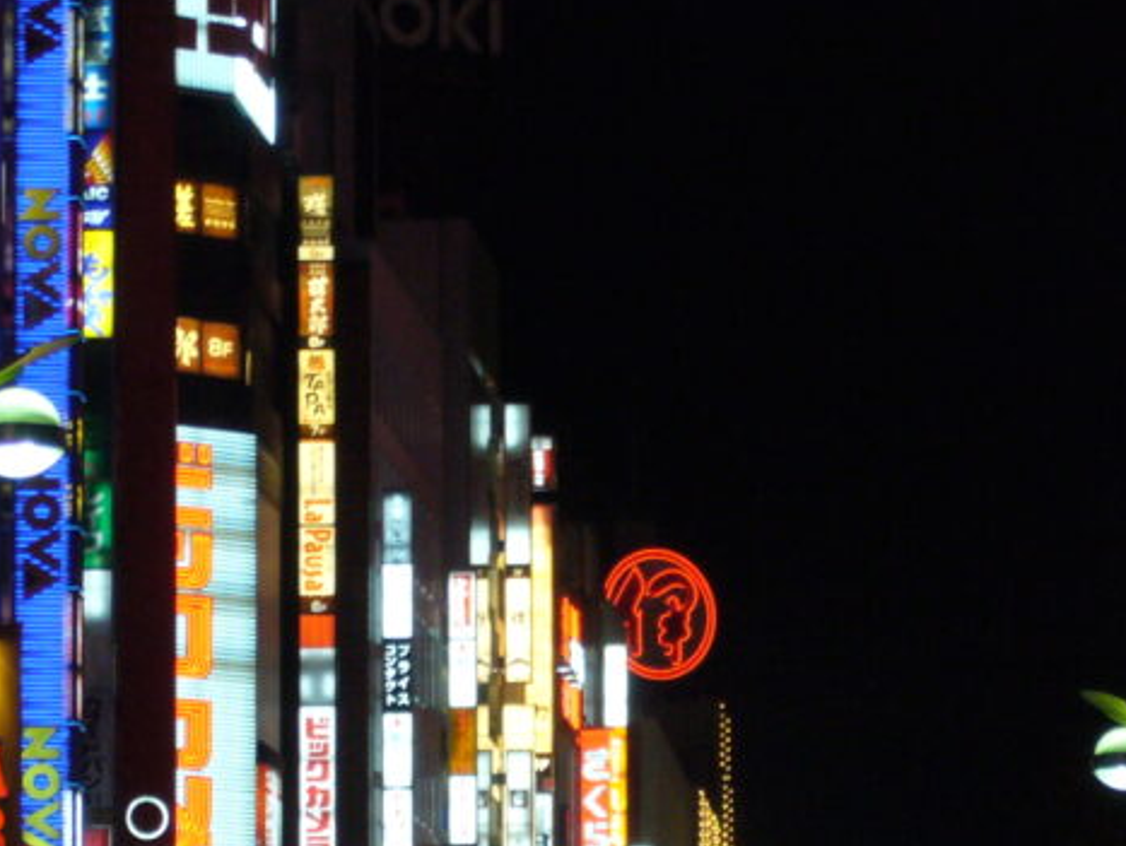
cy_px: 771
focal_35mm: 230
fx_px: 7487
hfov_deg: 8.6
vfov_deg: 6.5
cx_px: 632
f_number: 5
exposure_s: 1/15
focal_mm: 17.4
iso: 200
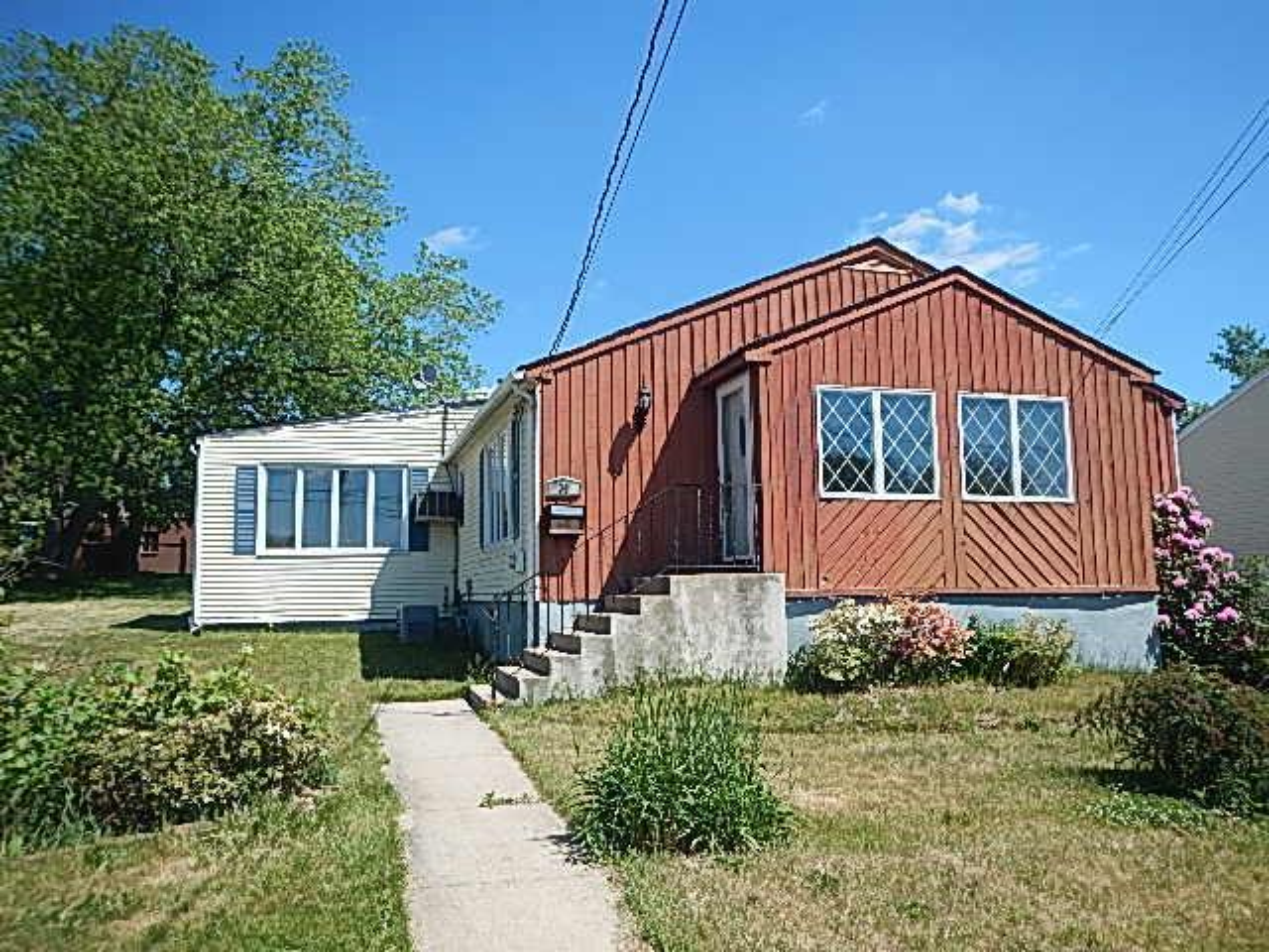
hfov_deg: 63.4
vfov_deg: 49.7
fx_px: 1026
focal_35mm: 28
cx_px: 634
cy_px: 476
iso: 125
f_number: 3.9
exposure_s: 1/800
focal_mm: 5
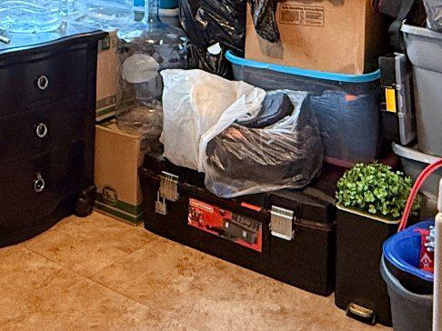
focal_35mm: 59
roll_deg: +0.6
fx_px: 753
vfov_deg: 22.6
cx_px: 29
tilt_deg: -1.8
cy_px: -77
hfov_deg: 31.0
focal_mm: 2.22
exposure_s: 1/60
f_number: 2.2
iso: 200
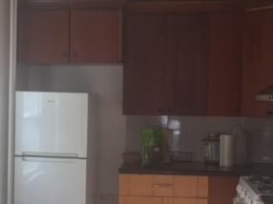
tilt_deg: -4.2
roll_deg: -1.6
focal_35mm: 65
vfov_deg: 22.5
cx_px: 115
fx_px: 512
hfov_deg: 29.8
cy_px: 130
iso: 40
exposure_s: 1/60
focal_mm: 4.15
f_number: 2.2
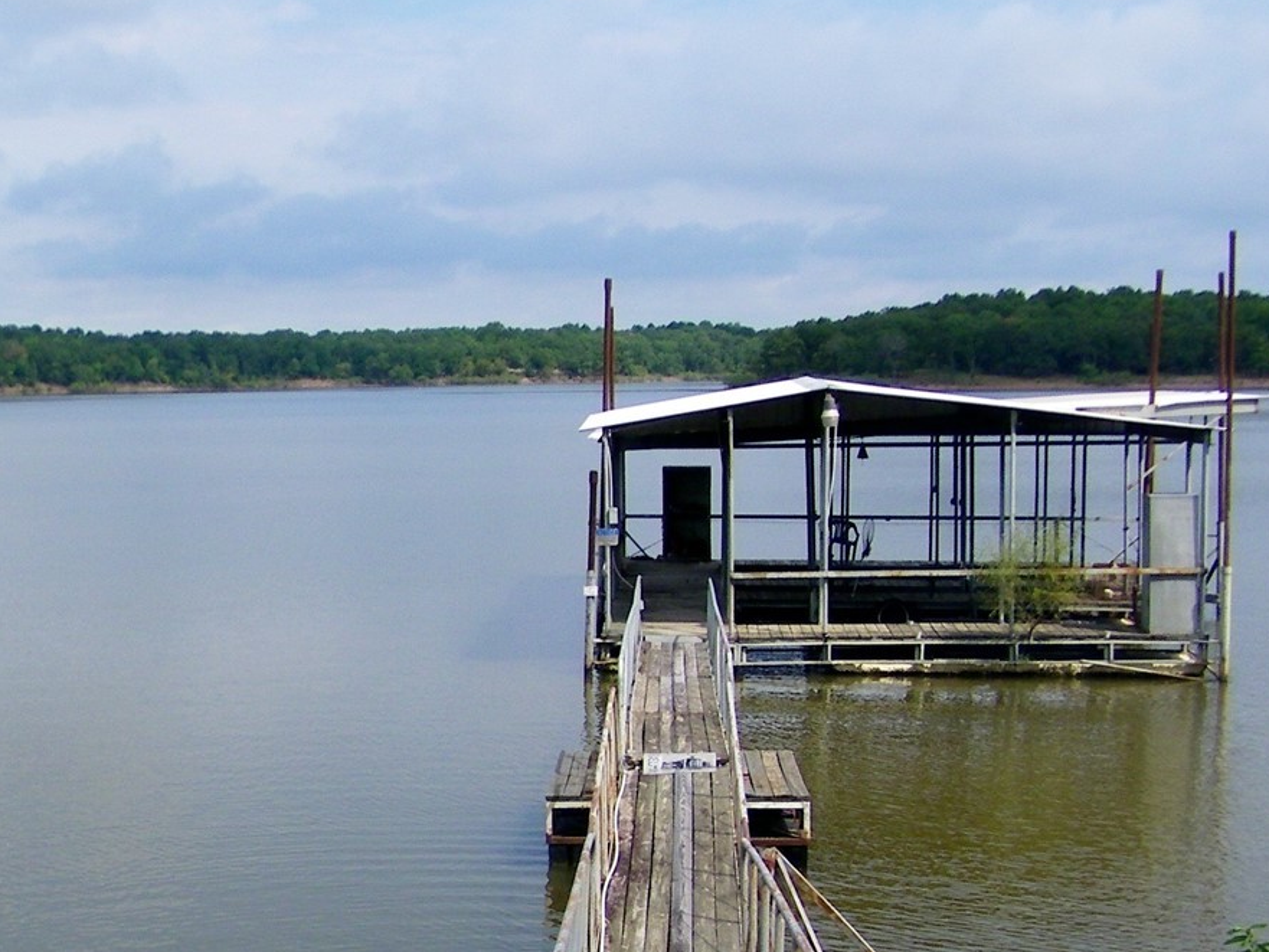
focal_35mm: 61
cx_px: -3
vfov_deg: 23.9
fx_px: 2237
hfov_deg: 29.6
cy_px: 675
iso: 80
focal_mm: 5
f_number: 7
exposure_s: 1/320
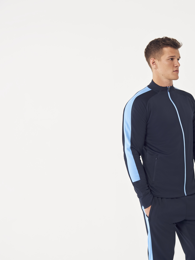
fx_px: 376
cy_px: 132
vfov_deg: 38.2
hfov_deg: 27.4
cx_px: 196
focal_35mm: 50
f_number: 5.6
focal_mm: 34
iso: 160
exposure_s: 1/200
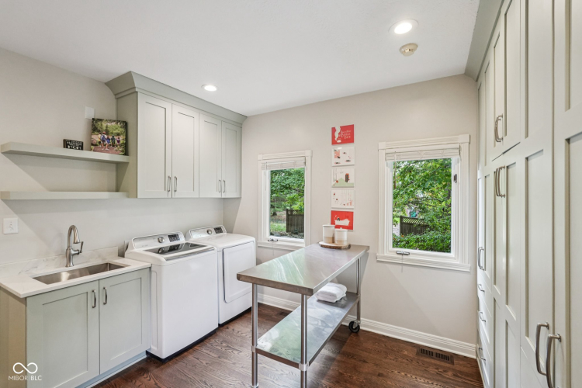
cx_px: 291
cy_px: 194
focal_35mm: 16
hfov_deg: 96.7
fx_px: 259
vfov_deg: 73.7
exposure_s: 1/30
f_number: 8
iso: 800
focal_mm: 16
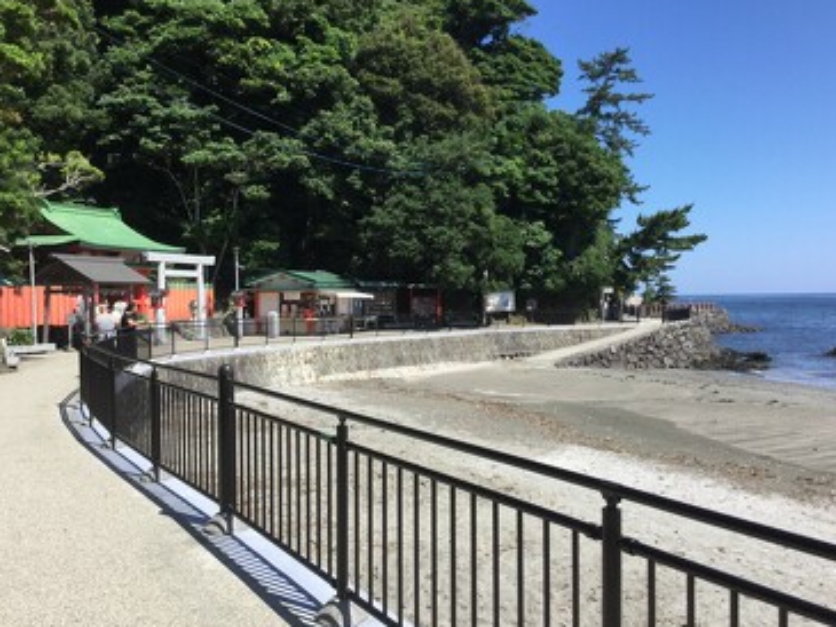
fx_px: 821
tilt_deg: -0.3
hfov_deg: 53.9
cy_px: 323
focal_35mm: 34
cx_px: 417
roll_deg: +1.9
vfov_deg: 41.8
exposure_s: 1/994
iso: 25
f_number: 2.4
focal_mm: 3.3
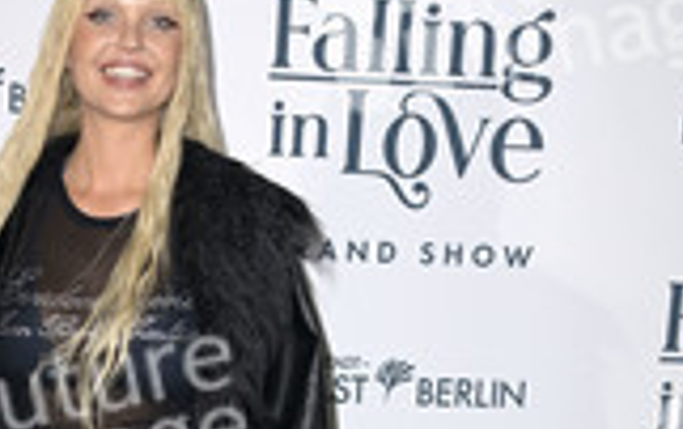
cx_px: 153
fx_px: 2068
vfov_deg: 11.3
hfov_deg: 18.6
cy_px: 650
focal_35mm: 111
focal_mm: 44
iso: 640
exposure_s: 1/250
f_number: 5.6
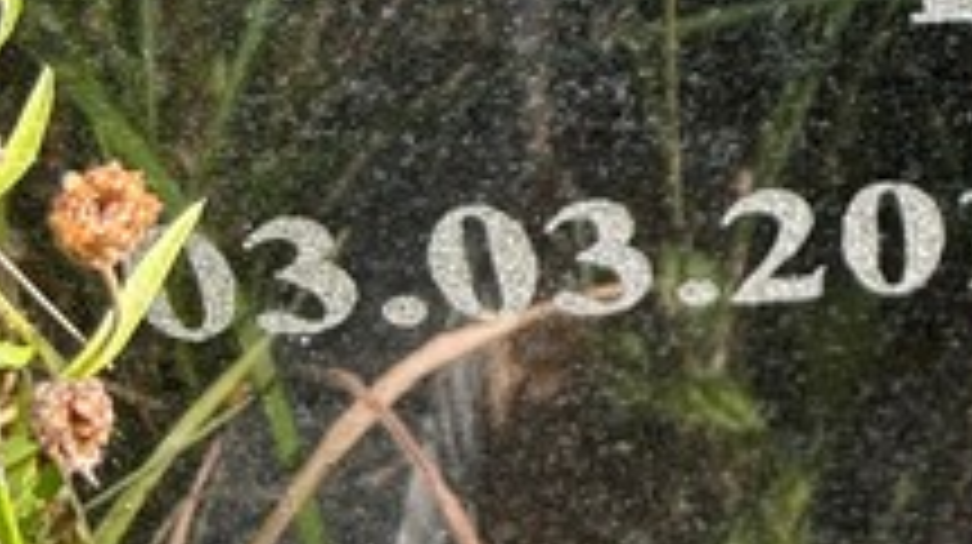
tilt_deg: -34.1
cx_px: 1472
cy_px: -513
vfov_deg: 10.6
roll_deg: -2.8
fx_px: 2704
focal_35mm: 105
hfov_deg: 18.1
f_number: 1.6
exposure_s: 1/315
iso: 50
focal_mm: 5.96
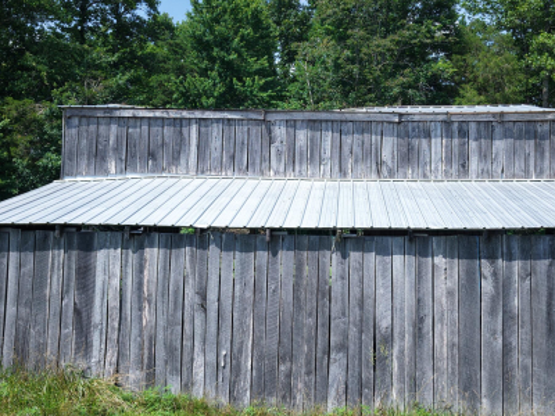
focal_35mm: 40
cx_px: 314
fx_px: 641
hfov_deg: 46.7
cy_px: 172
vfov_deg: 35.9
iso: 130
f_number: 1.8
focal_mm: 8.67
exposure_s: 1/40
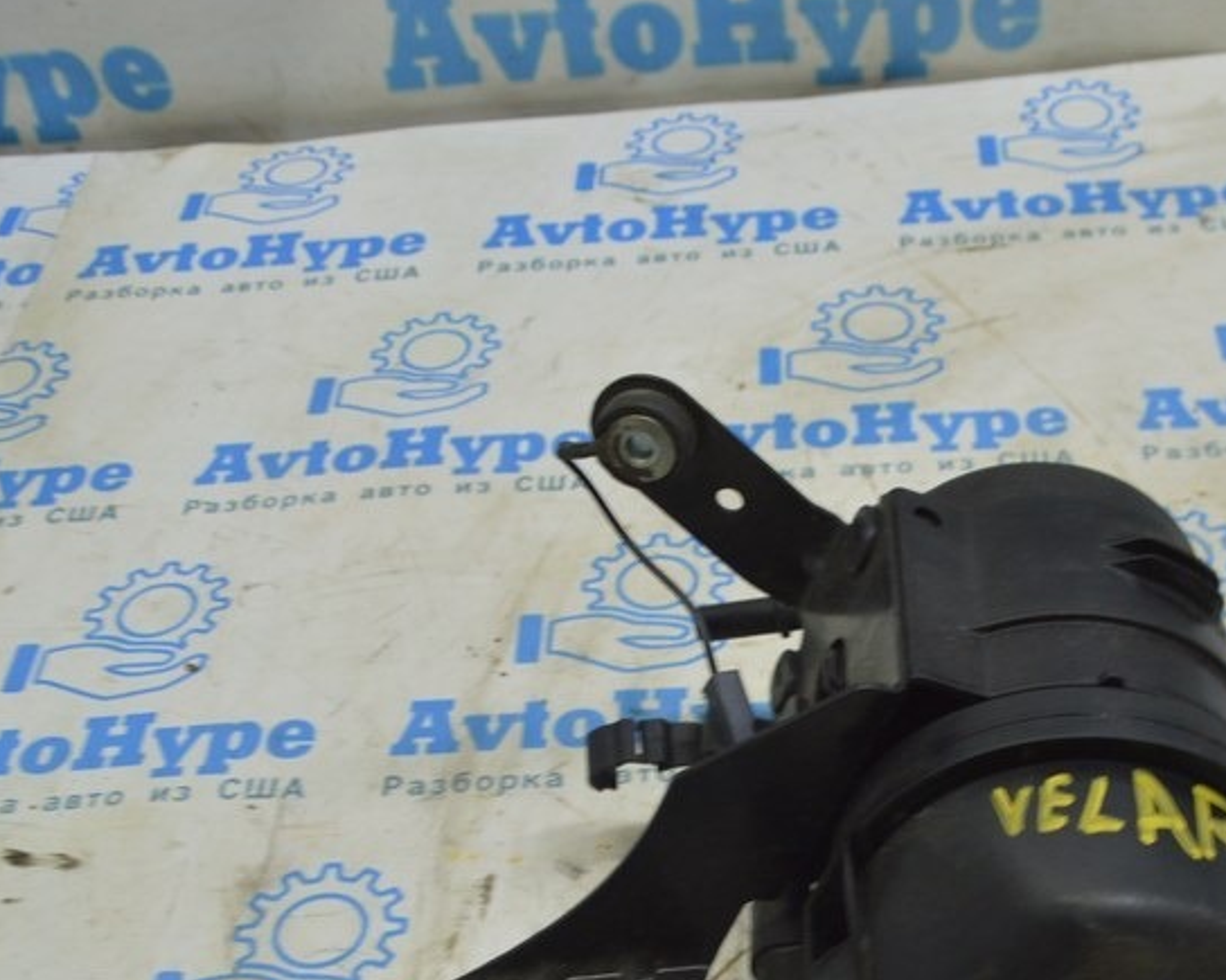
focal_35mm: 53
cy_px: 740
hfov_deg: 35.2
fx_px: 1923
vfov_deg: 28.2
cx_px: 739
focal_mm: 20
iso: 400
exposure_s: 1/40
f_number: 5.6
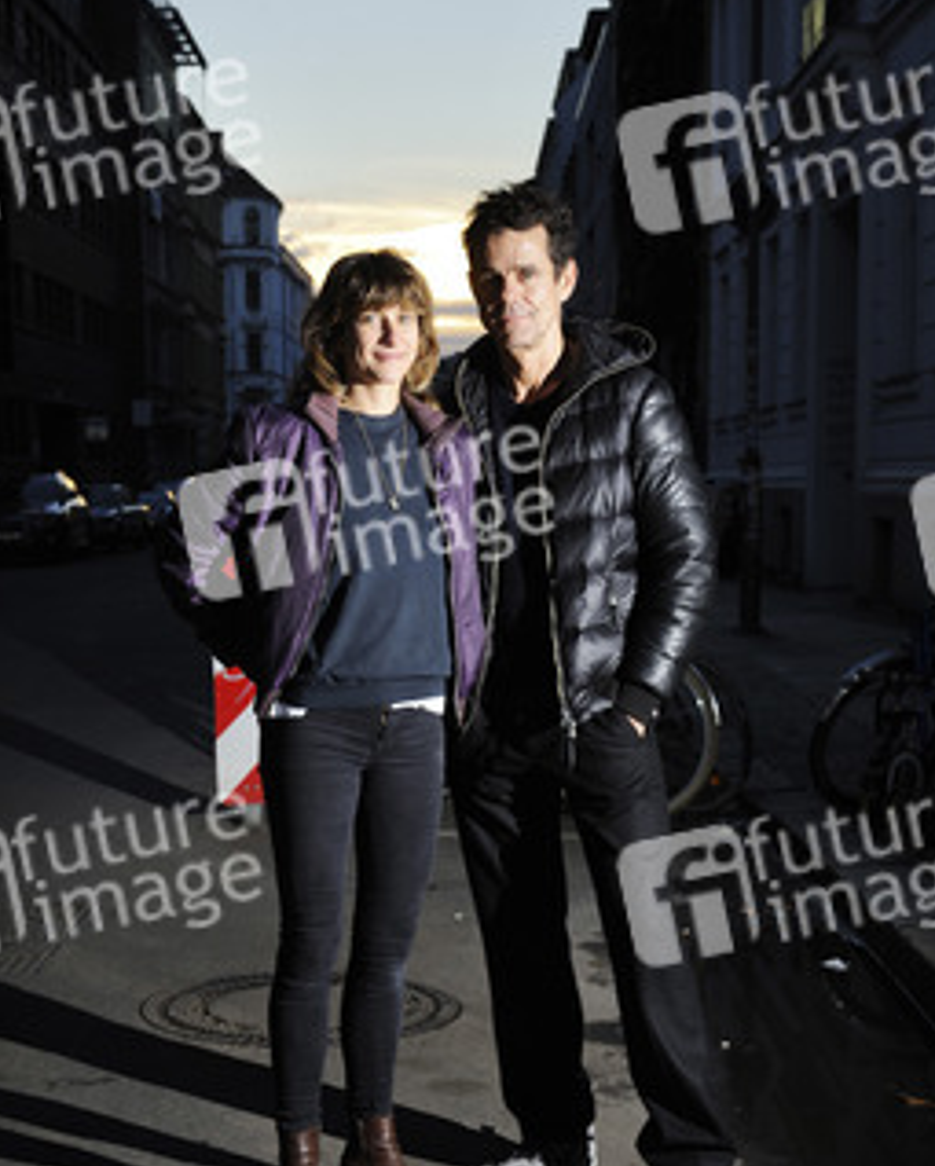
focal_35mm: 66
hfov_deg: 23.2
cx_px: 473
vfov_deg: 28.6
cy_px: 697
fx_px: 2280
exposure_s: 1/320
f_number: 5.6
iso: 400
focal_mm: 56
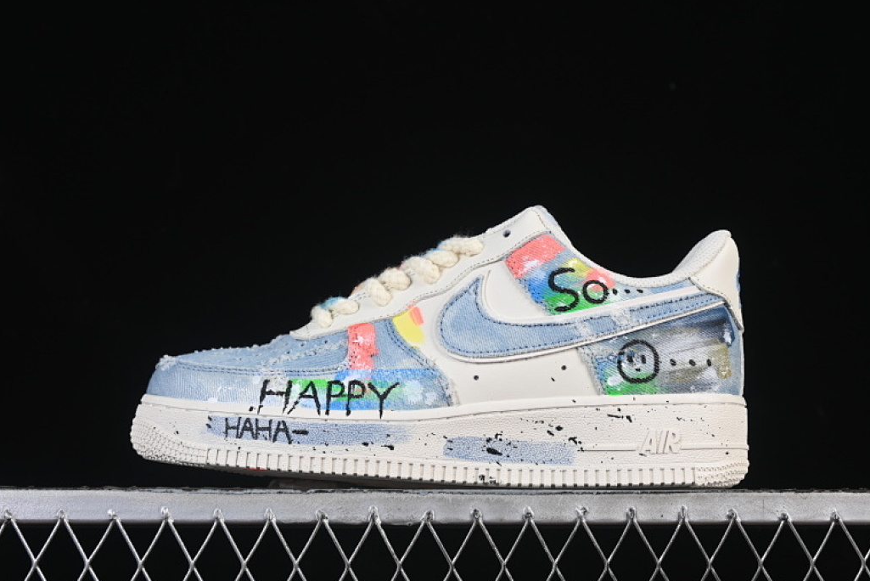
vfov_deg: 17.3
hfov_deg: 25.7
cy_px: 302
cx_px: 443
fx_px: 1910
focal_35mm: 79
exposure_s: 1/80
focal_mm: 50
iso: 160
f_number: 8
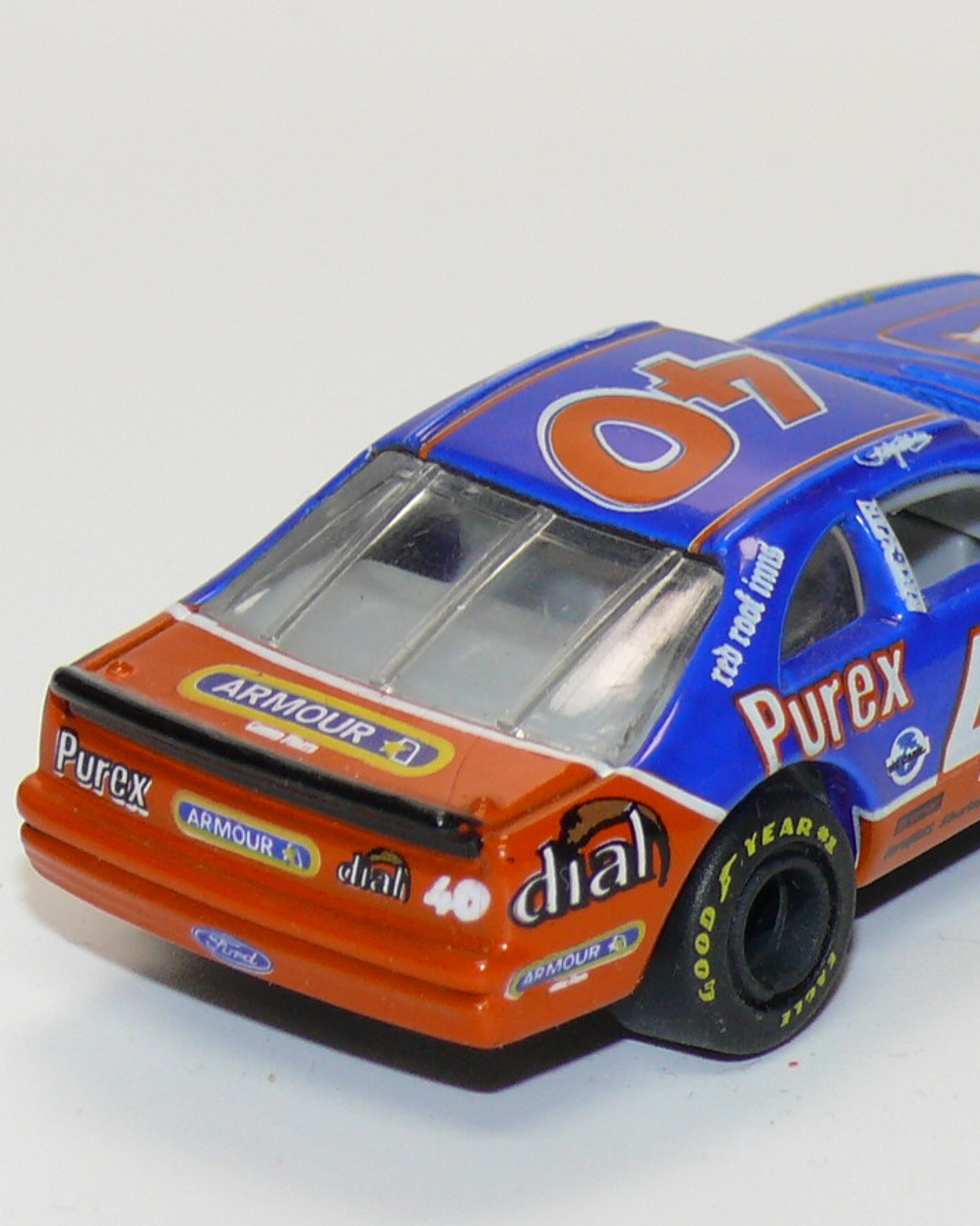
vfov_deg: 9.8
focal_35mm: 197
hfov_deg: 7.8
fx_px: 7145
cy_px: 558
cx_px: 741
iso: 100
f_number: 4
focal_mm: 14.2
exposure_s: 1/30
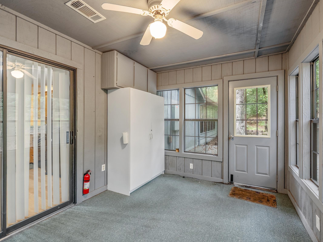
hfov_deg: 90.9
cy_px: 118
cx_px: 170
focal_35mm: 17
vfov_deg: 74.7
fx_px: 159
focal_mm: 15
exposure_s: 1/4
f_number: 8
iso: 800
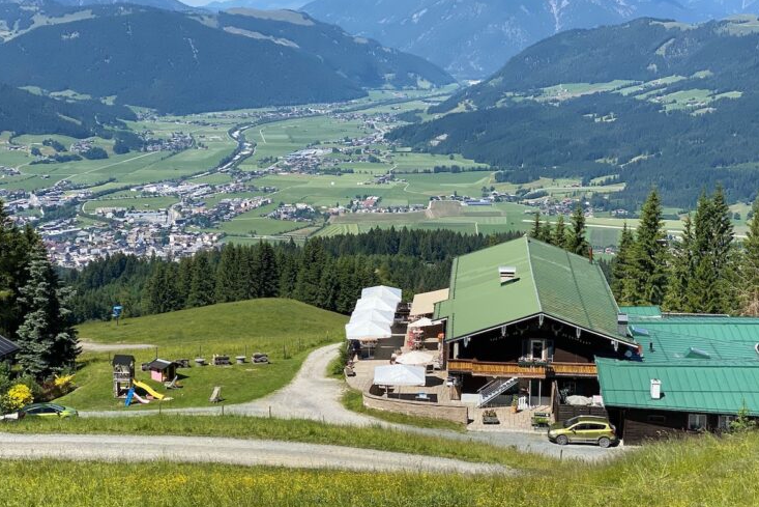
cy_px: 242
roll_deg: -0.6
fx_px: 1244
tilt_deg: -10.3
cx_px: 357
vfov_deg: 23.0
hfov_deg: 33.9
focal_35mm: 59
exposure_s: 1/1370
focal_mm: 6
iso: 20
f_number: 2
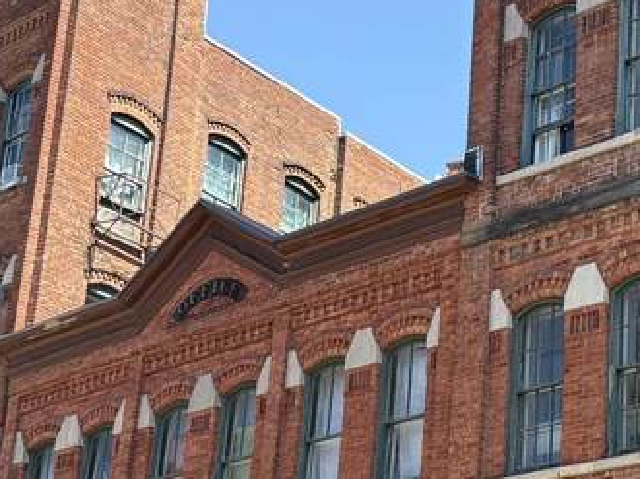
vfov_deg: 14.6
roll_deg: -2.4
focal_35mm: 101
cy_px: 270
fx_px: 1866
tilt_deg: +20.4
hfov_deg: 19.3
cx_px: 520
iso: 64
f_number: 1.6
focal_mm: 5.96
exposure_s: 1/1337
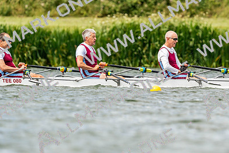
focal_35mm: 631
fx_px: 4017
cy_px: 66
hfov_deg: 3.3
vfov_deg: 2.2
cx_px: 155
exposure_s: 1/2000
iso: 320
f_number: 6.3
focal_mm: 433
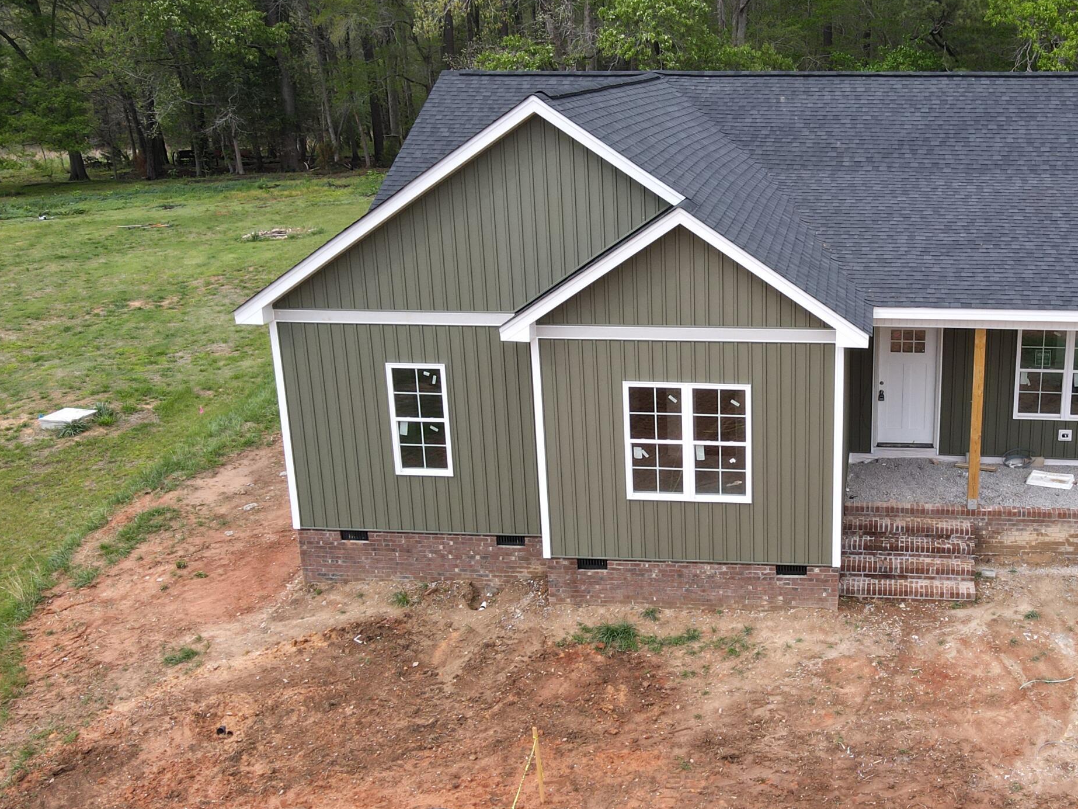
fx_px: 1215
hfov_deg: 46.6
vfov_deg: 36.8
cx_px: 768
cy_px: 452
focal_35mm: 39
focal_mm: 4.5
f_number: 2.8
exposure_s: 1/180
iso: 100
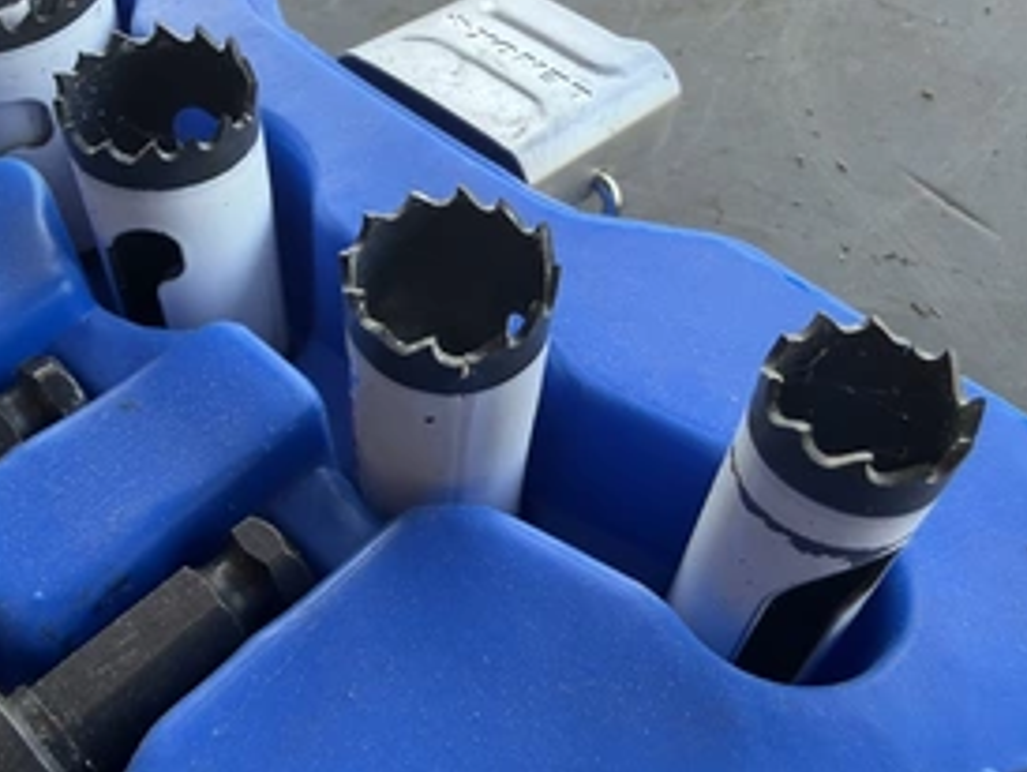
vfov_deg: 40.8
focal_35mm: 35
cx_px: 487
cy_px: 379
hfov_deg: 52.6
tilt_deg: -54.7
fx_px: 1039
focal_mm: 2.22
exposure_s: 1/121
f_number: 2.2
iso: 100
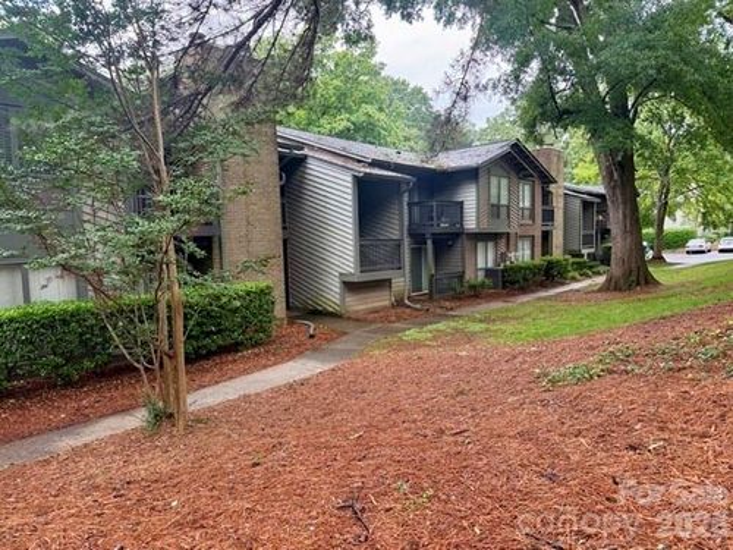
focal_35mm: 24
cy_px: 275
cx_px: 366
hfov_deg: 71.6
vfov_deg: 56.8
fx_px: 508
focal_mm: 6.76
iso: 100
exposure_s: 1/243
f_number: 1.78
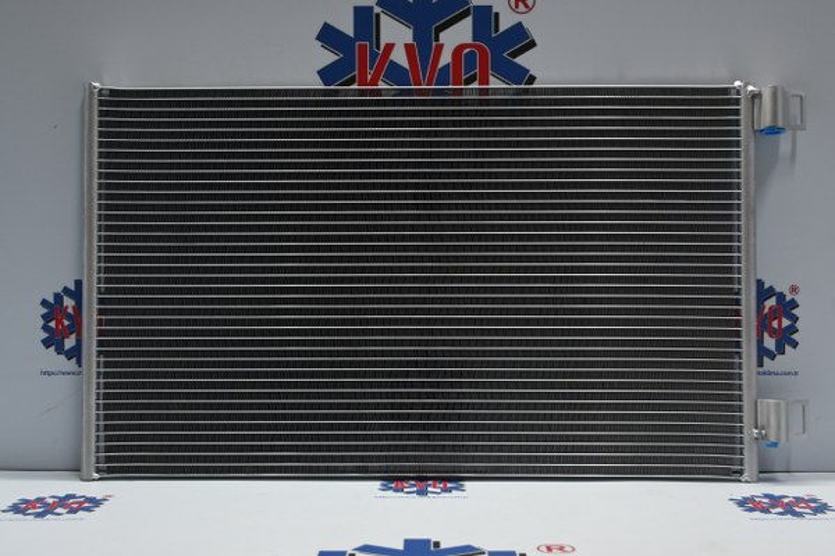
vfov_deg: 29.9
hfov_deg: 43.6
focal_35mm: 45
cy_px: 278
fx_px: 1044
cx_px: 418
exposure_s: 1/50
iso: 500
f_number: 4.8
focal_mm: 30
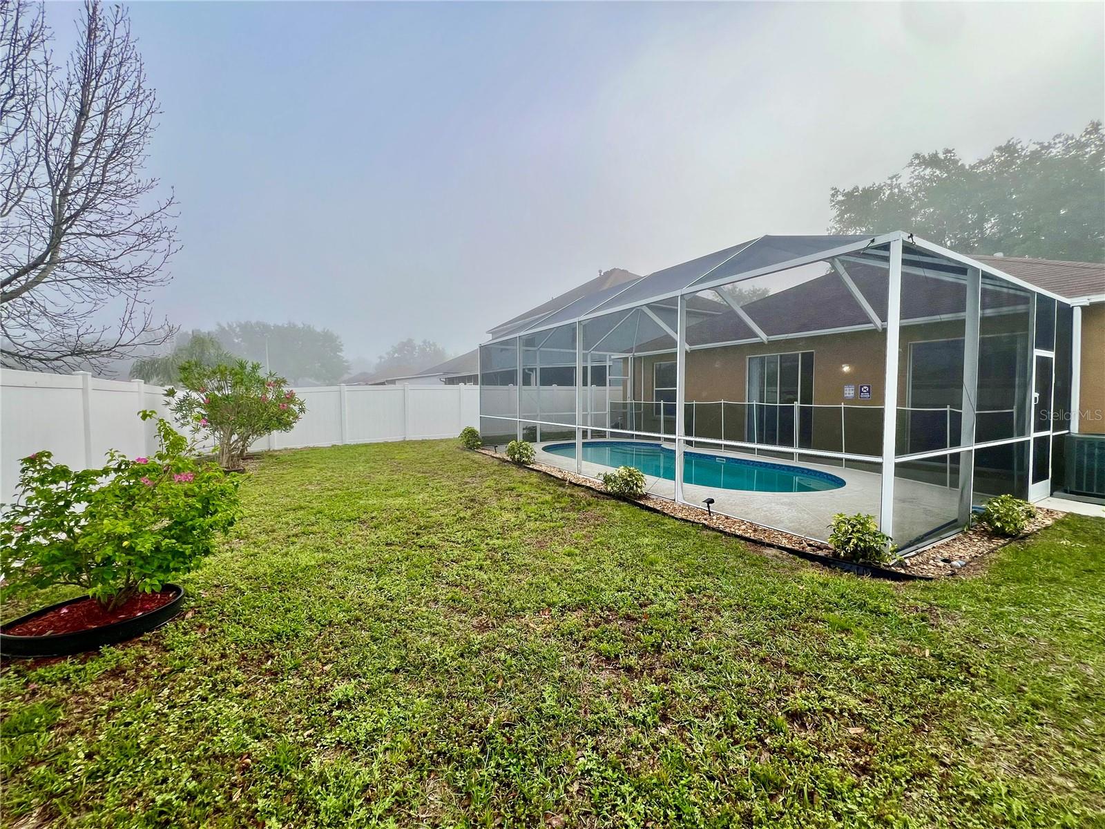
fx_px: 415
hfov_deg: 106.2
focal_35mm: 13
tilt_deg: -2.1
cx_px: 552
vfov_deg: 89.9
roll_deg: -0.1
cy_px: 414
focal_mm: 1.57
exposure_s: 1/473
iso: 32
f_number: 1.8
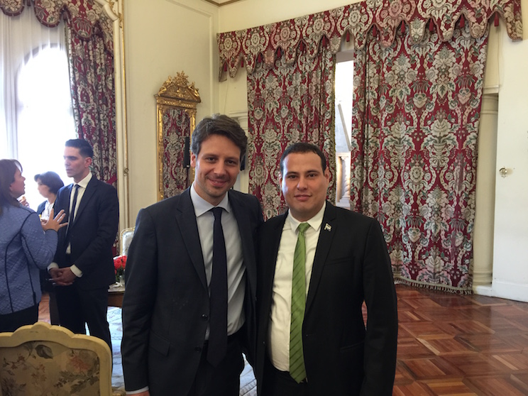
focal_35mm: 29
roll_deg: -1.2
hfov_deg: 61.7
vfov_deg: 48.2
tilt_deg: -3.4
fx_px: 442
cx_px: 264
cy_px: 198
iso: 125
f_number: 2.2
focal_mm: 4.15
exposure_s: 1/8
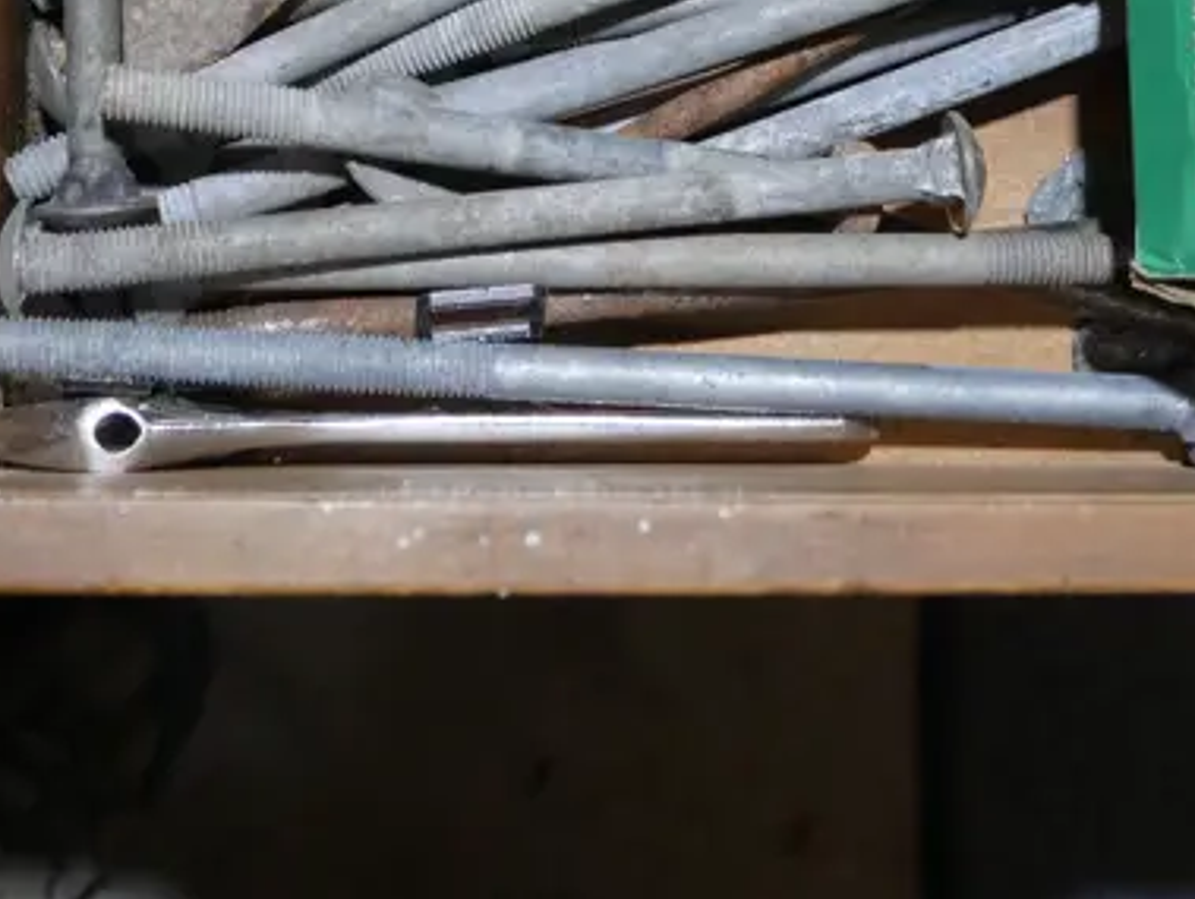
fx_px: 2799
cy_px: -308
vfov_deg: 17.0
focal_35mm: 81
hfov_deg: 23.9
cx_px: 883
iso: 320
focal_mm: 15
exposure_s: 1/60
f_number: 3.6
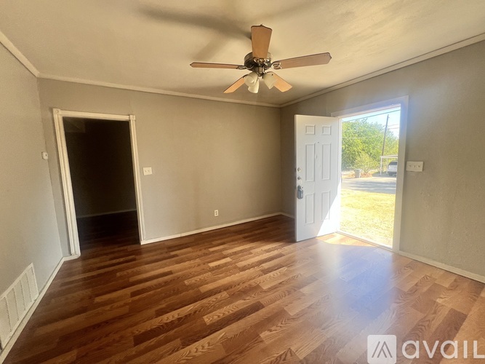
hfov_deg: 106.2
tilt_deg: -2.5
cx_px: 242
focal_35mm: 13
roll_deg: +0.6
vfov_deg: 89.9
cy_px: 182
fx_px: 182
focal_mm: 1.57
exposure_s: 1/120
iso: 32
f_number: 1.8
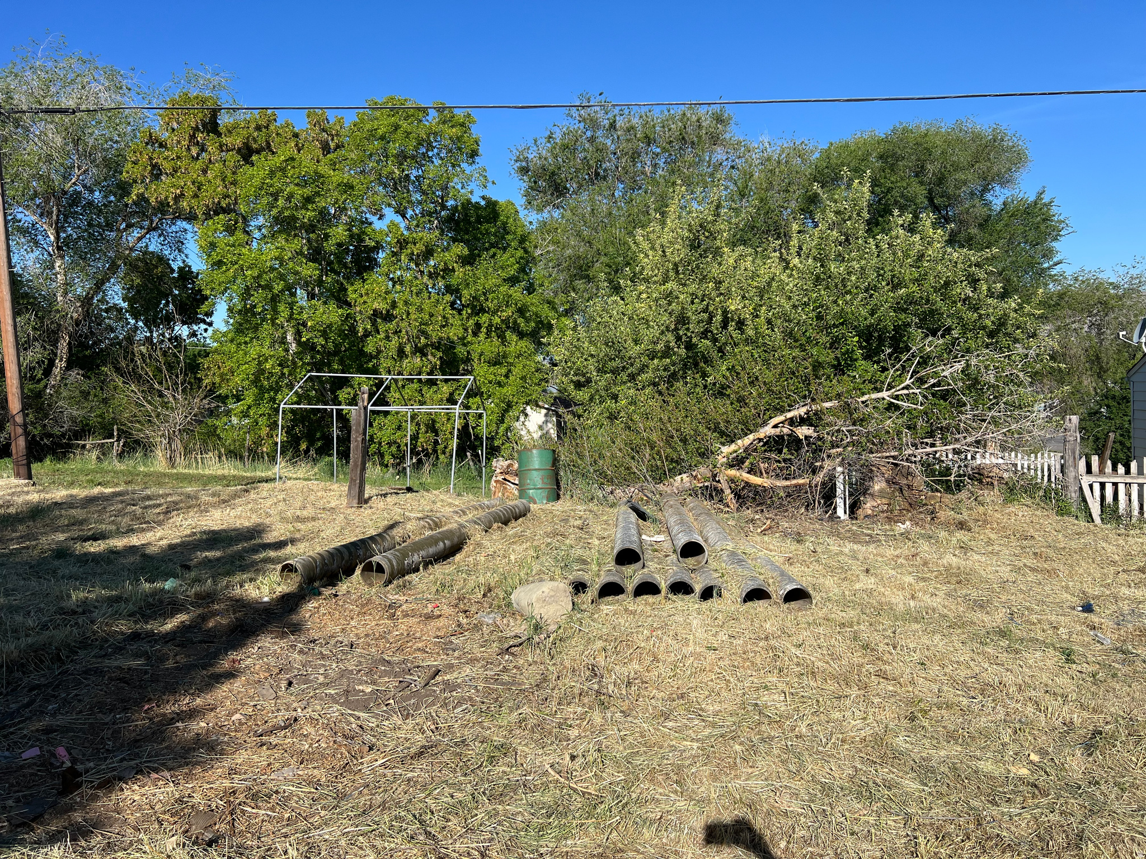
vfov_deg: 53.1
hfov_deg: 67.3
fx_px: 861
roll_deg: +4.1
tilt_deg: -2.7
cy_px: 430
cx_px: 573
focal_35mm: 26
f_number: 1.5
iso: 50
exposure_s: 1/3831
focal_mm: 5.7
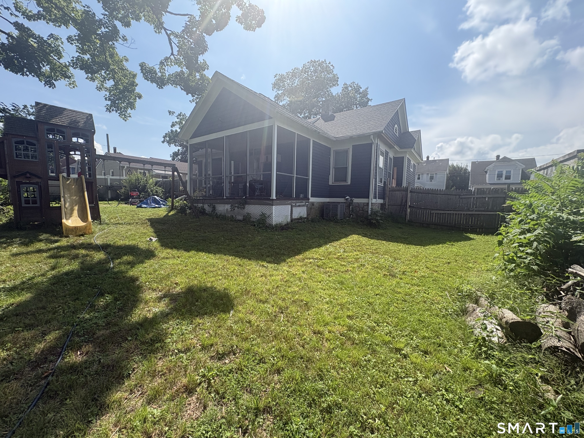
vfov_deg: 85.7
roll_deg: -1.1
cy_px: 219
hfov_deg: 102.1
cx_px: 292
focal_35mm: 14
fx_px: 236
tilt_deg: -4.0
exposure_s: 1/1236
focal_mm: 2.22
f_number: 2.2
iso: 64
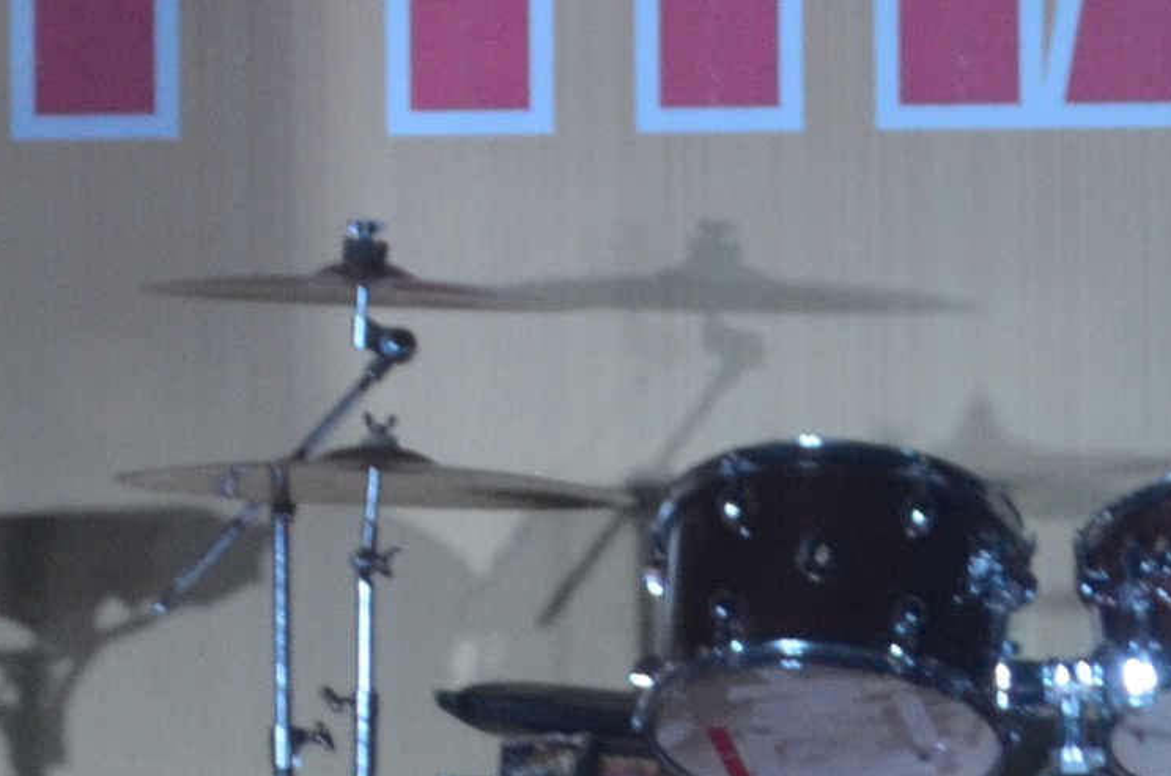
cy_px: -493
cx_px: 1127
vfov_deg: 2.2
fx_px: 19998
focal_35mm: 616
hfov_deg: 3.4
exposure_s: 1/80
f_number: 5.6
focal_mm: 62
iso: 800
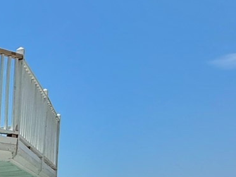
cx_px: -221
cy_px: 241
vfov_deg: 21.6
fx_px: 409
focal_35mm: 60
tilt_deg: -1.8
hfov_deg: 19.8
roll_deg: -0.6
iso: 50
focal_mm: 2.22
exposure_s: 1/2237
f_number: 2.2
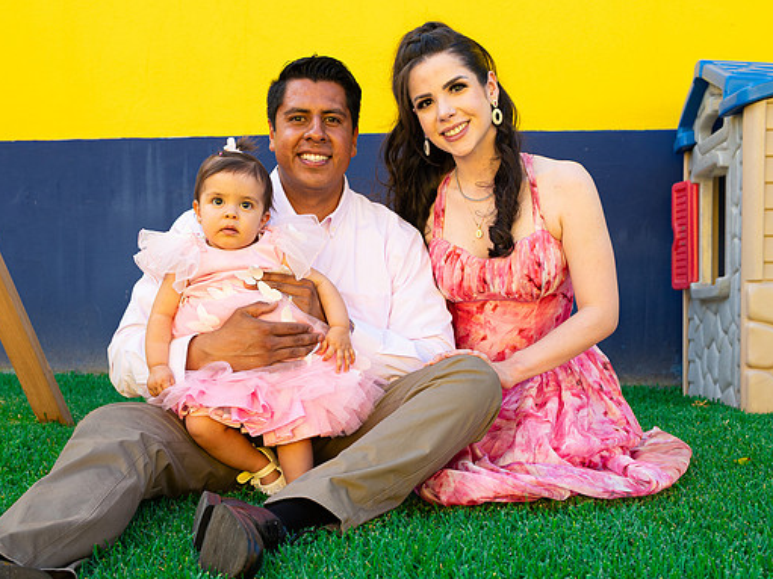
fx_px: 1005
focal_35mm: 45
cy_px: 324
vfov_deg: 32.1
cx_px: 344
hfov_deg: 42.0
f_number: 5.6
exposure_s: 1/400
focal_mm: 35
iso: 400
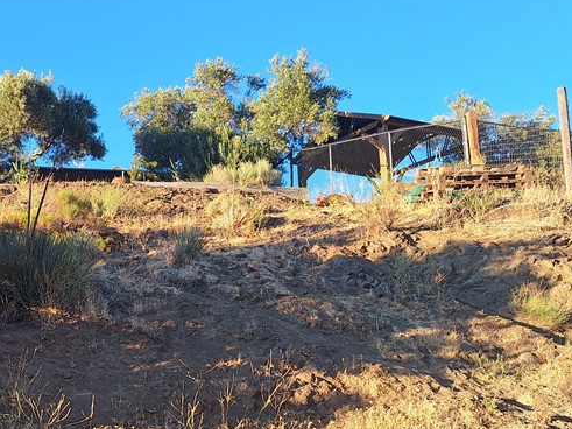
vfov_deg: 30.1
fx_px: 793
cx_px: 55
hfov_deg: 37.1
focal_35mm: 48
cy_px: 283
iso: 40
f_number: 1.8
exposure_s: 1/558
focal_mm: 5.54
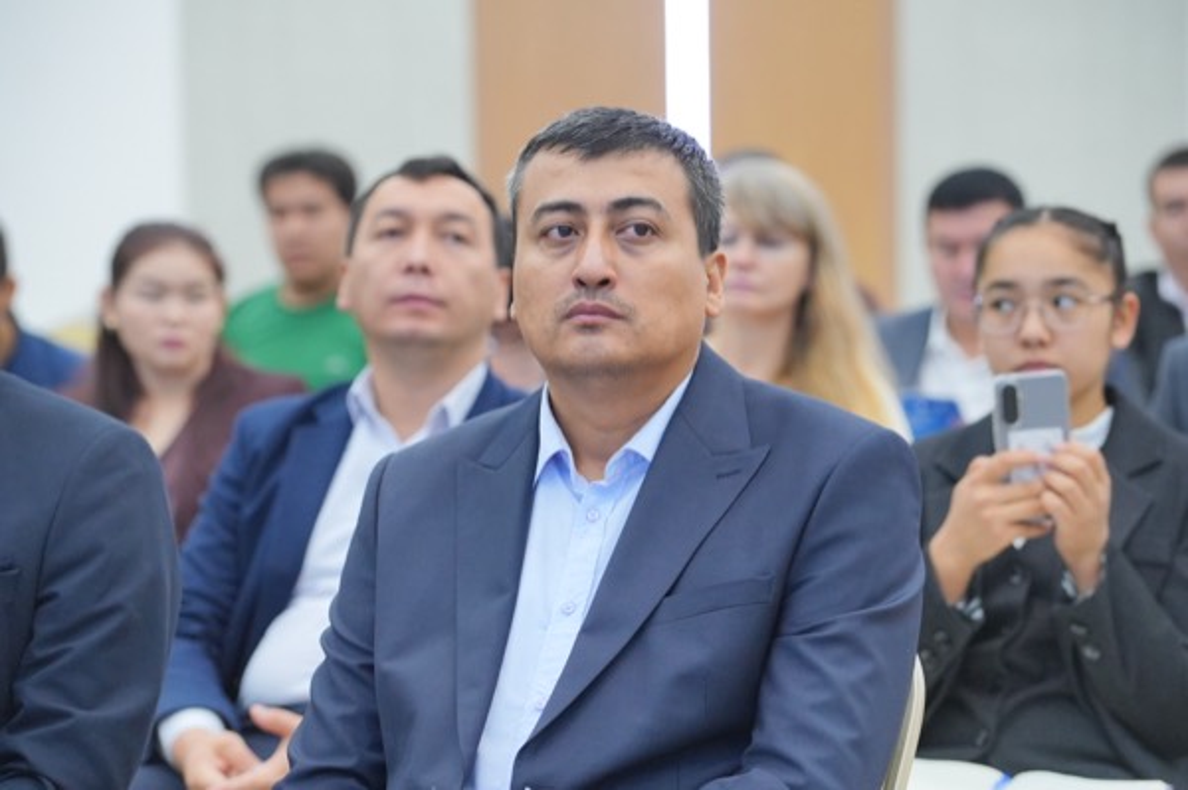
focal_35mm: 137
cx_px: 594
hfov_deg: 15.0
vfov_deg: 10.0
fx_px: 4517
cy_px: 395
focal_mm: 137
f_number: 4.5
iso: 4000
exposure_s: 1/125
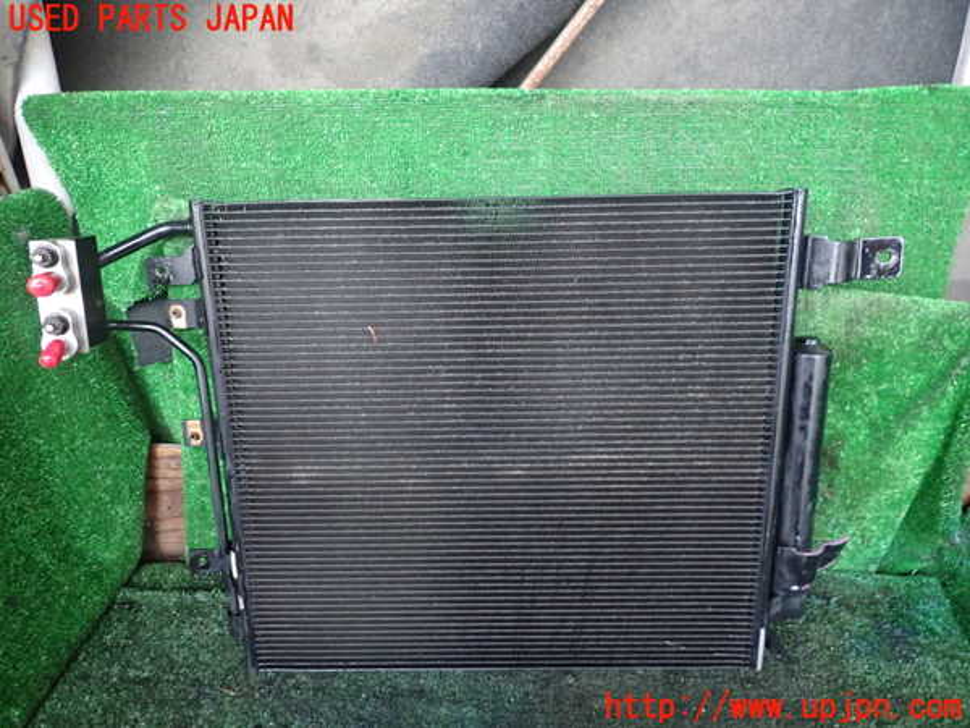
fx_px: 701
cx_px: 485
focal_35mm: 25
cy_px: 364
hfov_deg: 69.4
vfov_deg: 54.9
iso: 640
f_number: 2
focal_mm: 4.5
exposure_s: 1/30
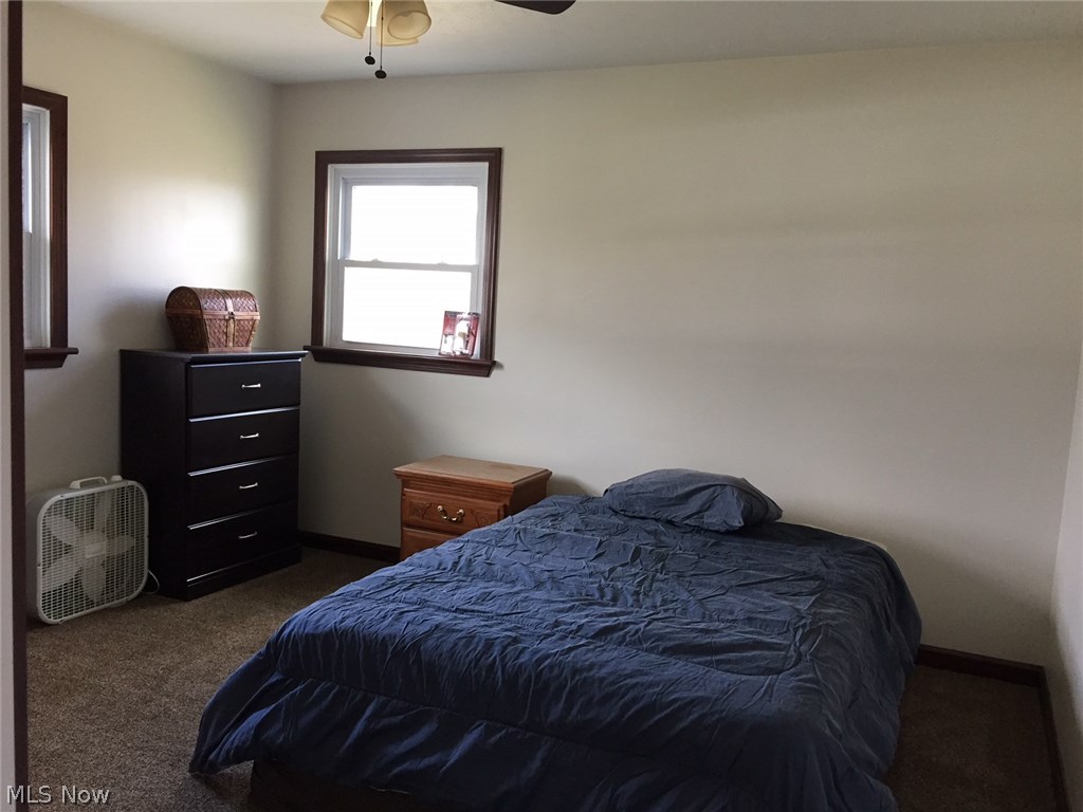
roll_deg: -3.3
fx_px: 907
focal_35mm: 29
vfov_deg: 48.2
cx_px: 542
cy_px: 406
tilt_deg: -5.8
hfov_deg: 61.7
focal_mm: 4.15
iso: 125
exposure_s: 1/30
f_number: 2.2
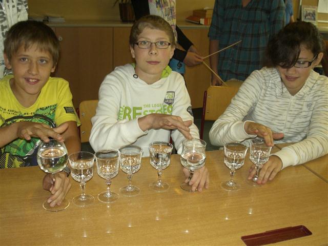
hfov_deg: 49.0
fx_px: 360
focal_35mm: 38
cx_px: 164
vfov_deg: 37.7
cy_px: 123
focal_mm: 6.3
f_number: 4.4
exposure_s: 1/60
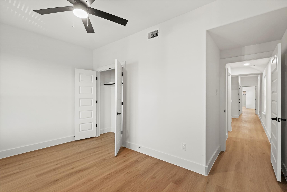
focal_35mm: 16
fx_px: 132
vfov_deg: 72.0
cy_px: 96
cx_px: 144
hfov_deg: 95.0
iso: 125
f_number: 8
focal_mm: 11
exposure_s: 1/2
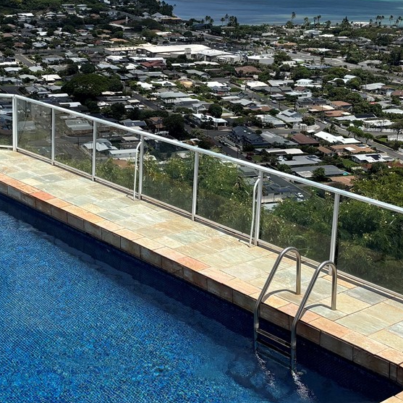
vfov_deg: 25.8
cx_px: 123
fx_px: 869
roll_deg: -0.8
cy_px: 112
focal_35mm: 66
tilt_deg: -13.0
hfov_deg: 25.9
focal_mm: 5.96
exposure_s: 1/5952
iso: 50
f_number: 1.6
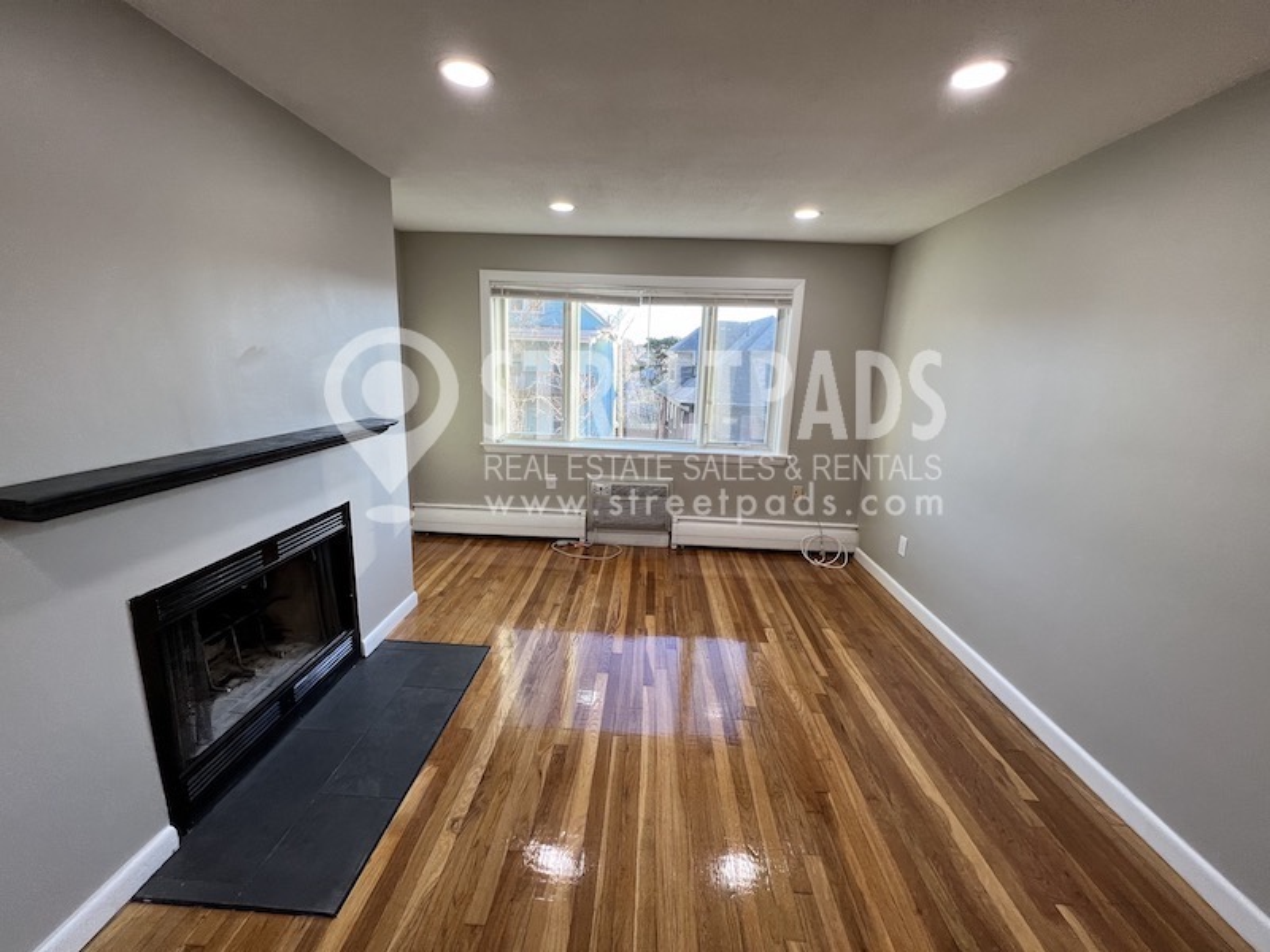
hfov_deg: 106.2
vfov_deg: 89.9
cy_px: 476
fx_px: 477
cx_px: 635
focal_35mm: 13
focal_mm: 1.57
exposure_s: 1/120
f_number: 1.8
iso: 80
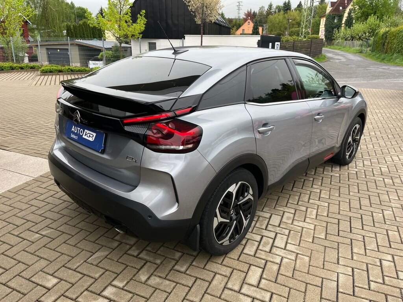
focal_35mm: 26
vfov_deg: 53.1
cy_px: 151
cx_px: 202
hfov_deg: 67.3
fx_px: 303
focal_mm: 5.1
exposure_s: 1/389
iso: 50
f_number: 1.6
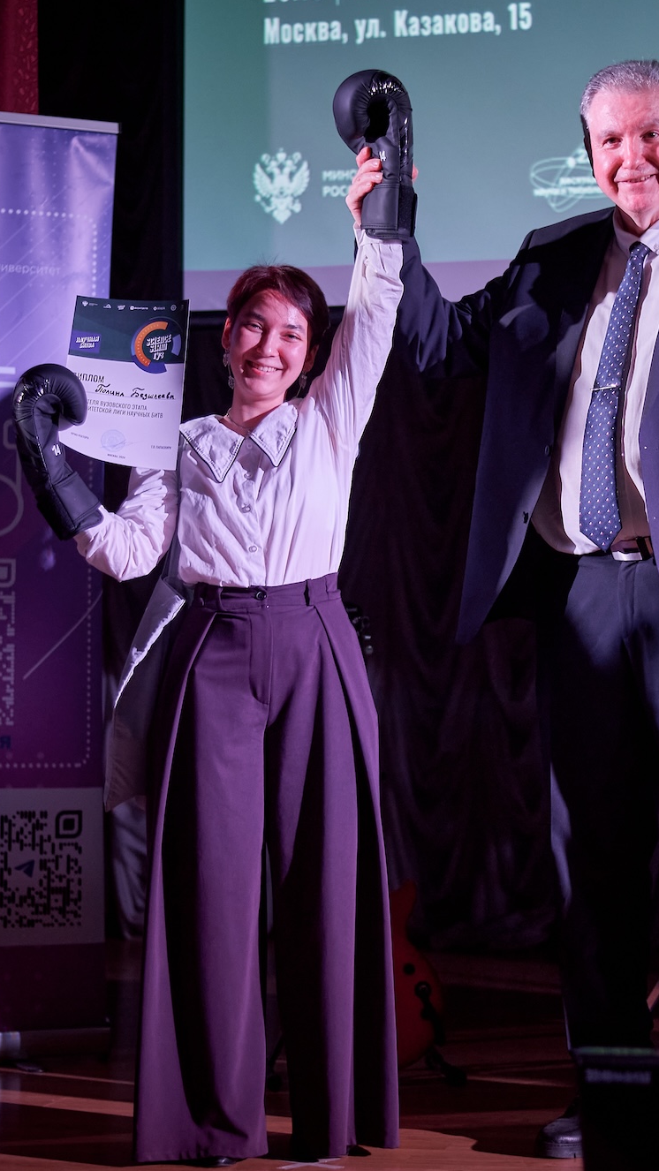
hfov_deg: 15.3
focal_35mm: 79
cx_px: 462
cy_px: 584
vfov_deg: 26.8
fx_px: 2454
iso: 1000
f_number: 2.2
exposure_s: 1/250
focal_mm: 50
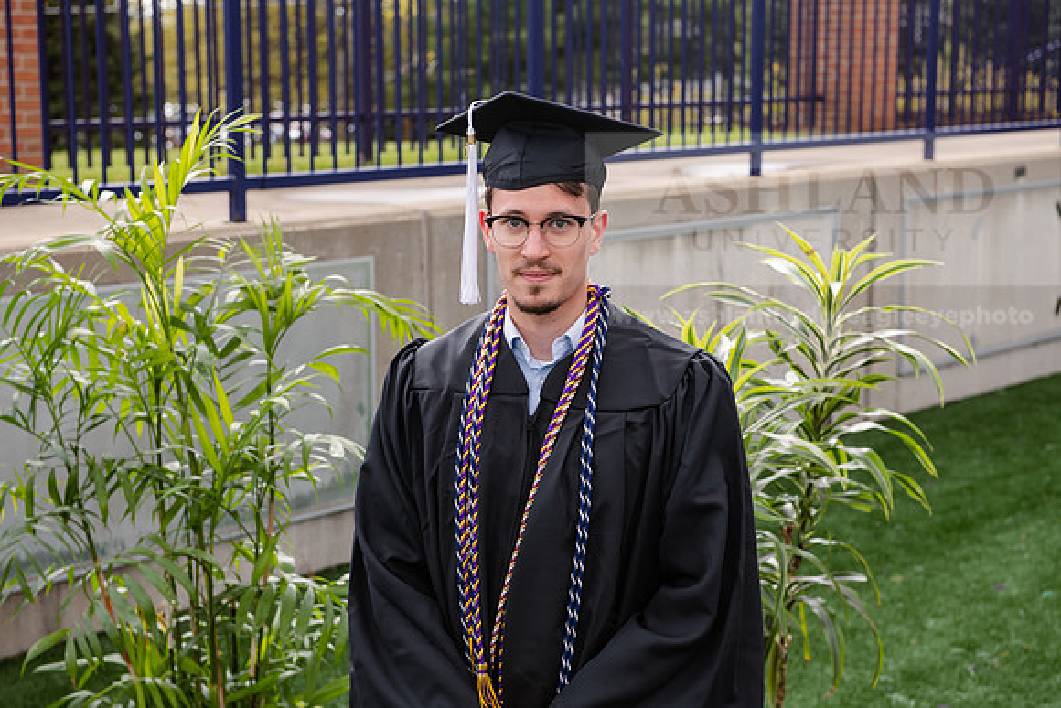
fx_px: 1828
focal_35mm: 62
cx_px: 530
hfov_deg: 32.4
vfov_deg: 21.9
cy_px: 354
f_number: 5.6
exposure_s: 1/200
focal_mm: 62
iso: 320
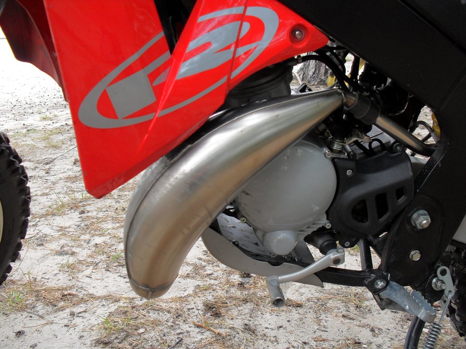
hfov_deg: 49.0
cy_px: 174
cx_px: 233
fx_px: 512
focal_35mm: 38
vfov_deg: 37.7
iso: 80
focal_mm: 6.3
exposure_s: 1/90
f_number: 2.8
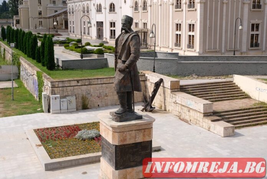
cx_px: 134
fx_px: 364
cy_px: 90
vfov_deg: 27.6
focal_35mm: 49
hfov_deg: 40.3
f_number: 8
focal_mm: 32.5
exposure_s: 1/480
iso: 200
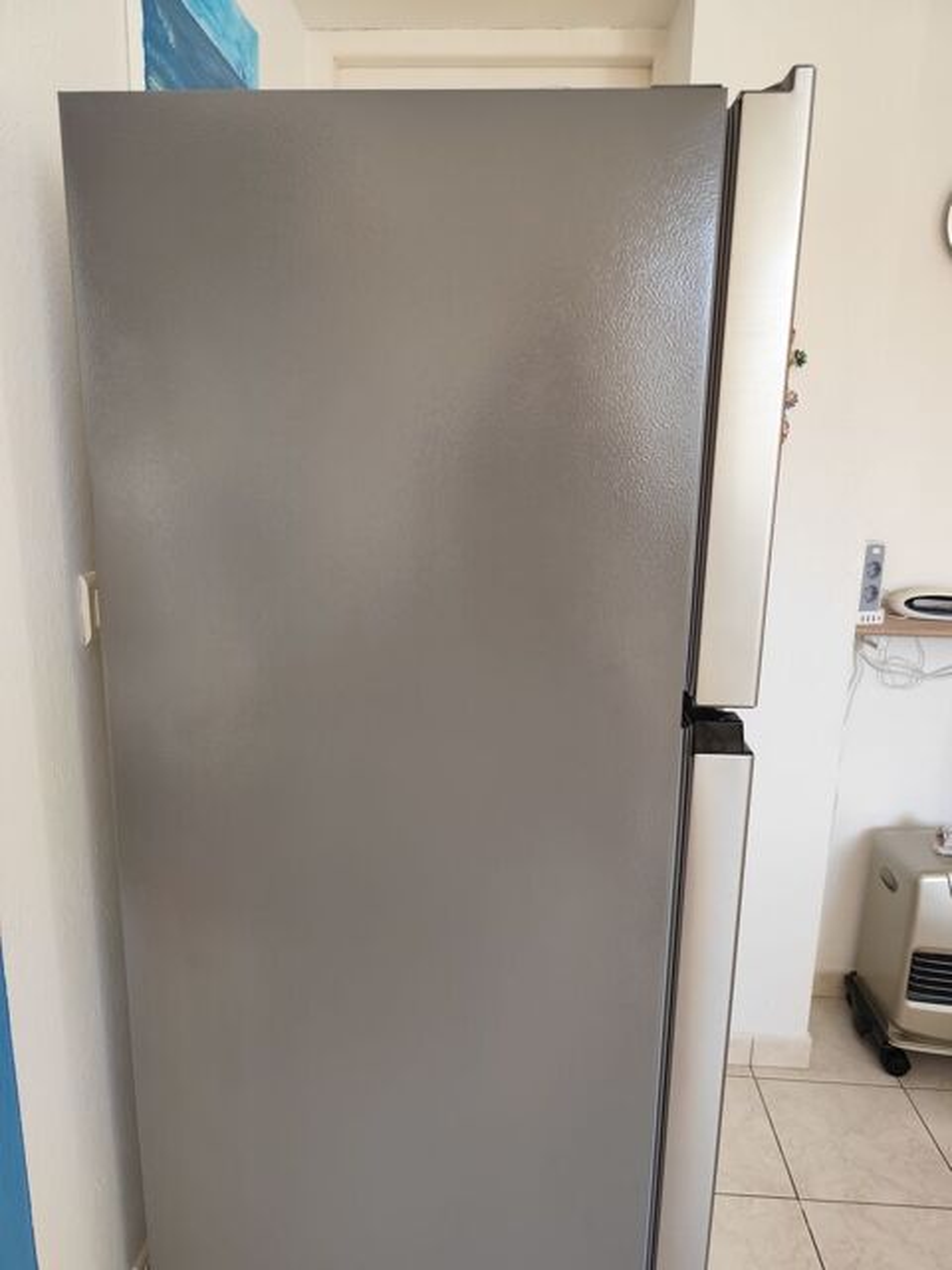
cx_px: 476
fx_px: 843
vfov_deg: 73.9
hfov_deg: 58.9
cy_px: 635
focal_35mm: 23
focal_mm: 6.14
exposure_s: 1/100
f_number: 1.65
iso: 320
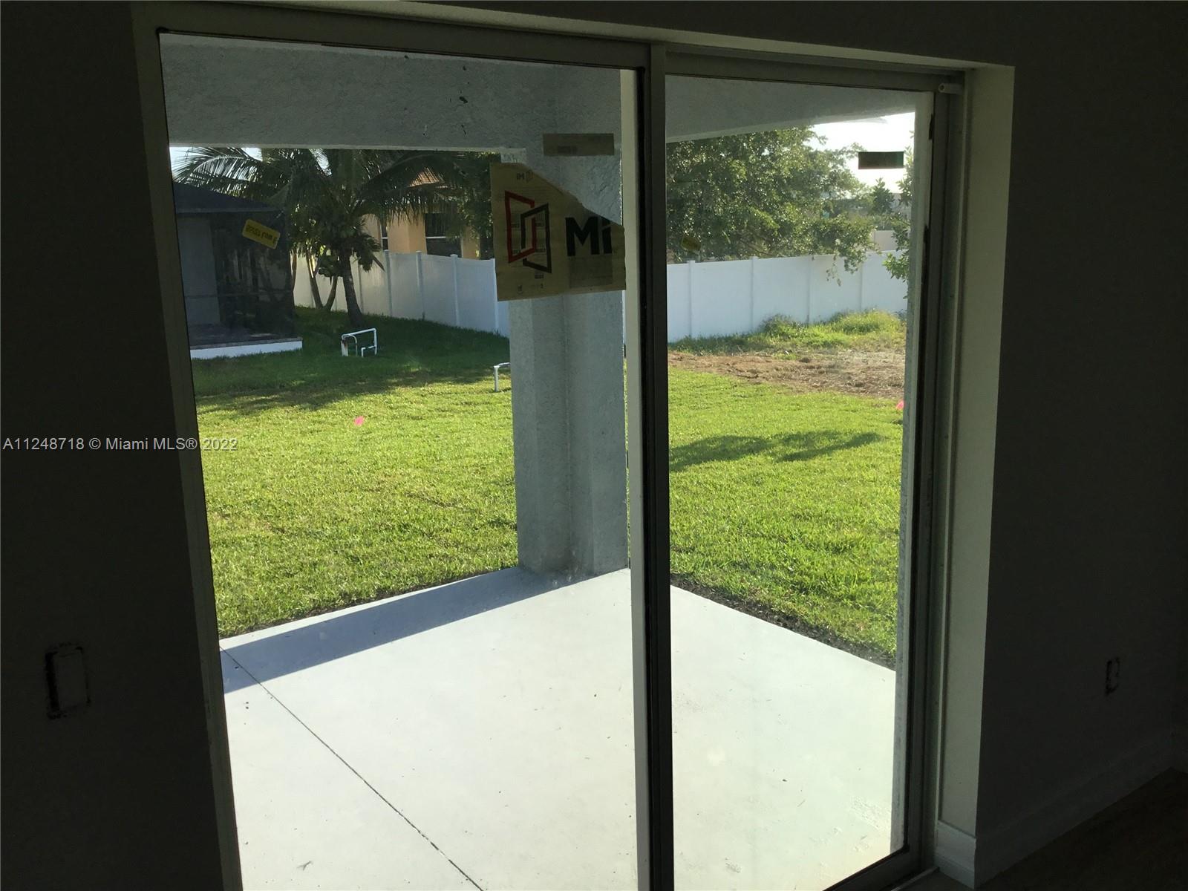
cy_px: 446
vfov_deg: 45.4
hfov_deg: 58.4
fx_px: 1064
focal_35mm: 31
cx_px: 594
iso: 25
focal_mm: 3.3
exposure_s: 1/539
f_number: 2.4
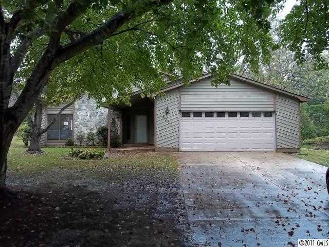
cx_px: 164
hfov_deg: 56.8
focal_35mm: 32
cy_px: 124
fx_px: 304
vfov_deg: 44.2
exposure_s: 1/60
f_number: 2.9
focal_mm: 5.7
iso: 80
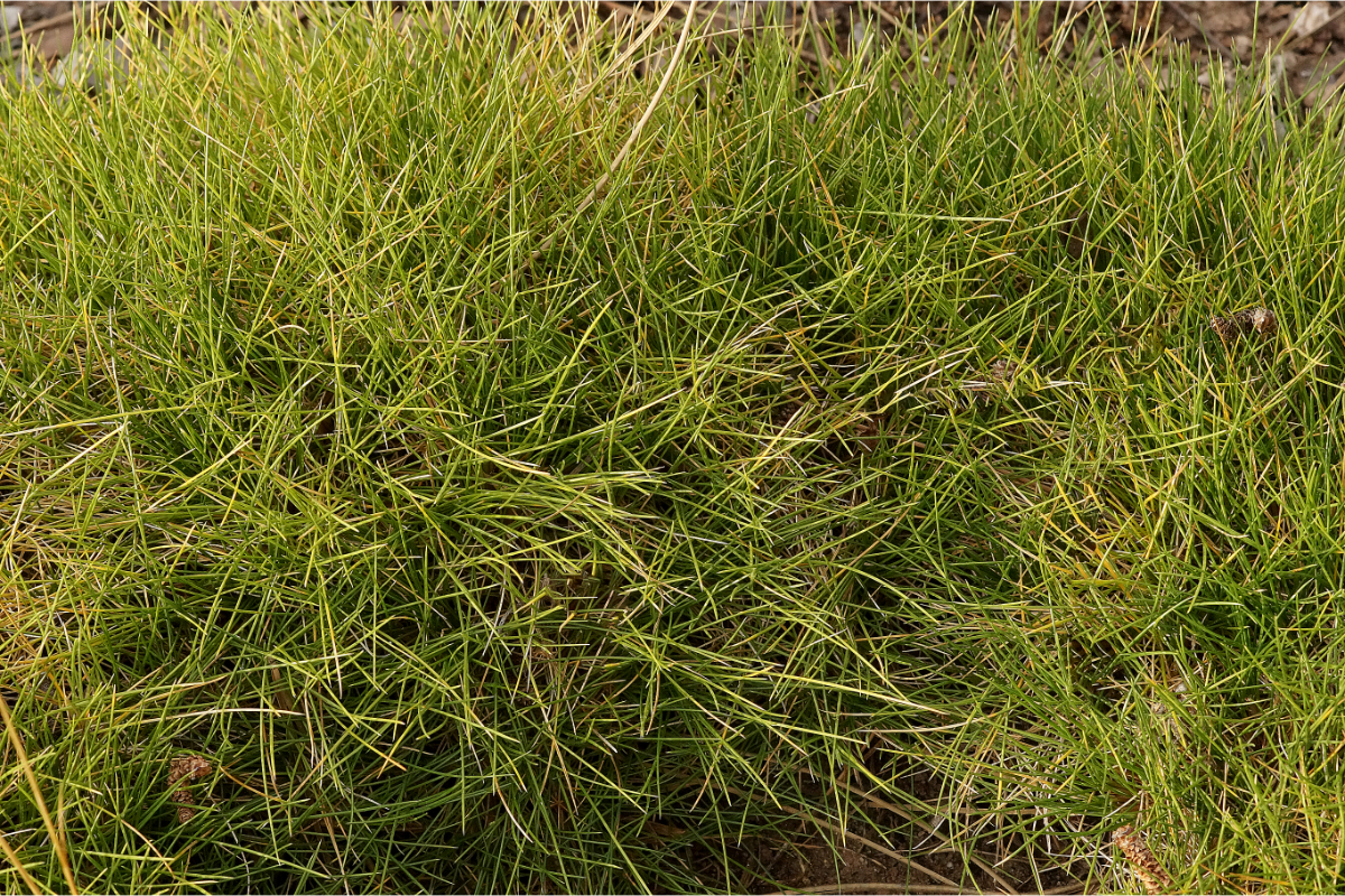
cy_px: 448
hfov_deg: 13.7
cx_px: 672
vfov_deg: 9.1
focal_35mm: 150
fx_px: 5604
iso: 1600
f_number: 10
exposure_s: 1/160
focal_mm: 100
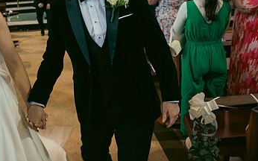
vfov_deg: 30.0
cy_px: 18
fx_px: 288
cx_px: 54
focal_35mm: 41
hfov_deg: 45.9
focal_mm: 24
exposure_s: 1/160
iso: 1000
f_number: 3.5
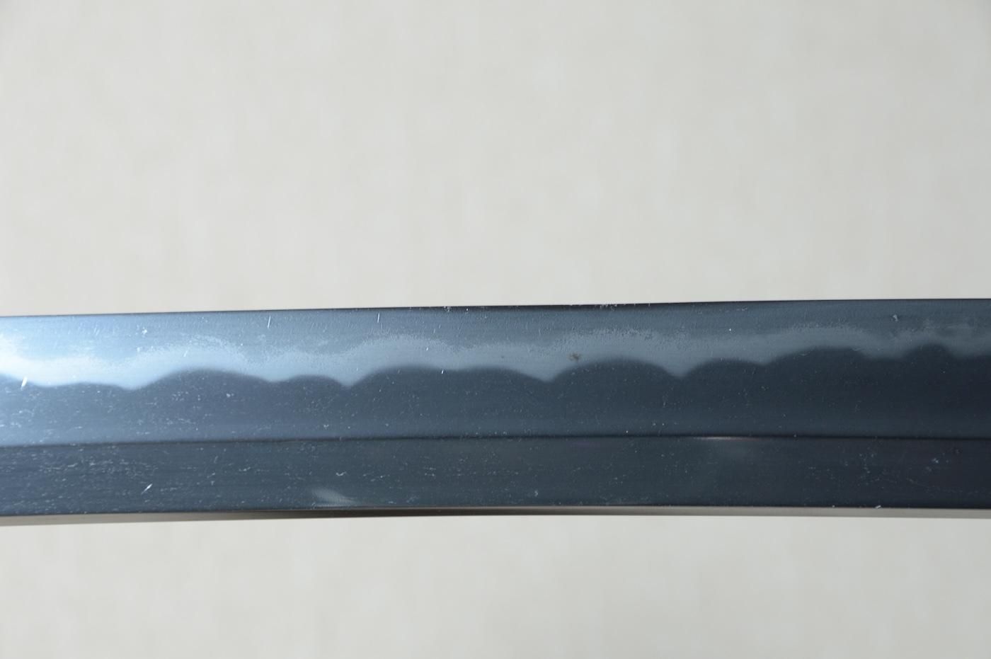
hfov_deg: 12.2
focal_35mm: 168
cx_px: 496
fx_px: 4621
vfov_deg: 8.2
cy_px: 330
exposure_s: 1/2
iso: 400
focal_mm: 112
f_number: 11
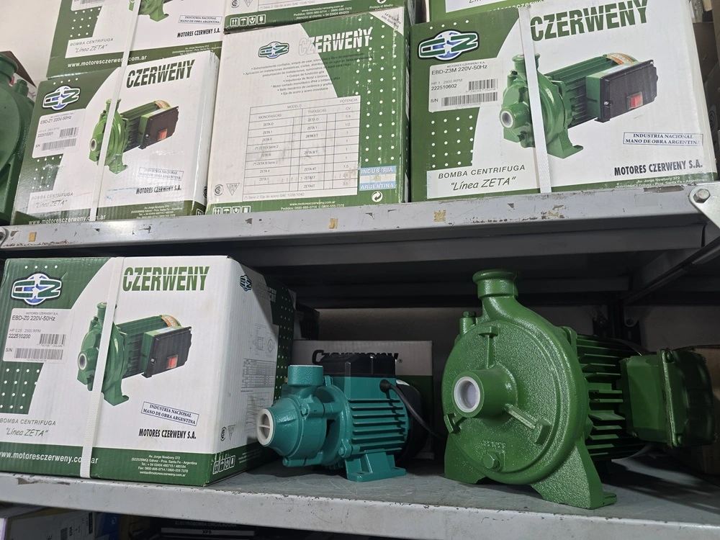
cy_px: 270
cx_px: 360
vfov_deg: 58.9
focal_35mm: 23
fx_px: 478
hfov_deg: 73.9
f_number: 1.7
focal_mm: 6.3
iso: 160
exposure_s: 1/100
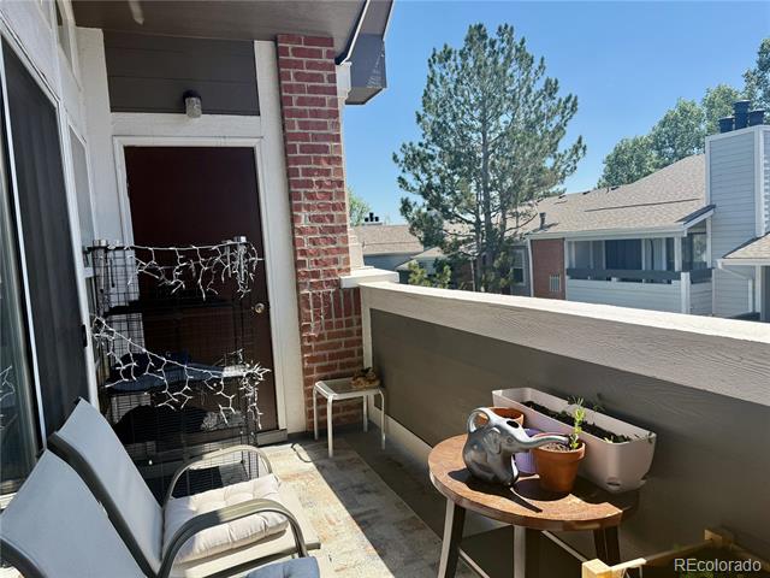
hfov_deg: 71.6
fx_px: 534
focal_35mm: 24
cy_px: 289
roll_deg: +3.5
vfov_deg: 56.8
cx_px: 385
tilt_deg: -4.3
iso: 100
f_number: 1.78
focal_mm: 6.76
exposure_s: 1/3021
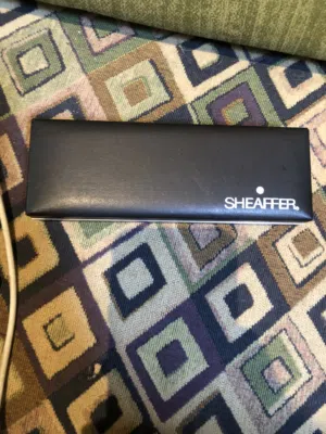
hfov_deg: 49.7
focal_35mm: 28
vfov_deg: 63.4
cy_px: 217
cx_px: 163
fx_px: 352
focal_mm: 4
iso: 100
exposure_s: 1/6
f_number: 1.8
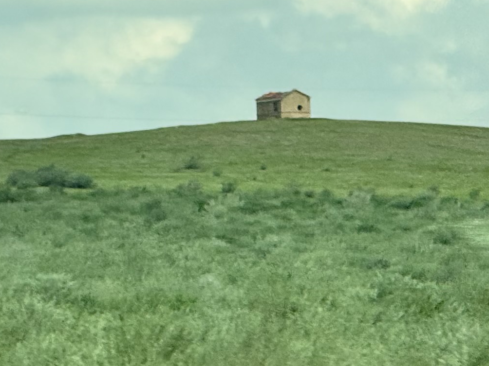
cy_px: 160
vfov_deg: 3.1
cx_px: -52
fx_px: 6809
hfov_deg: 4.1
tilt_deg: +3.7
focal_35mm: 482
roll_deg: +3.3
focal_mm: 15.66
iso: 50
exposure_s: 1/274
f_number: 2.8
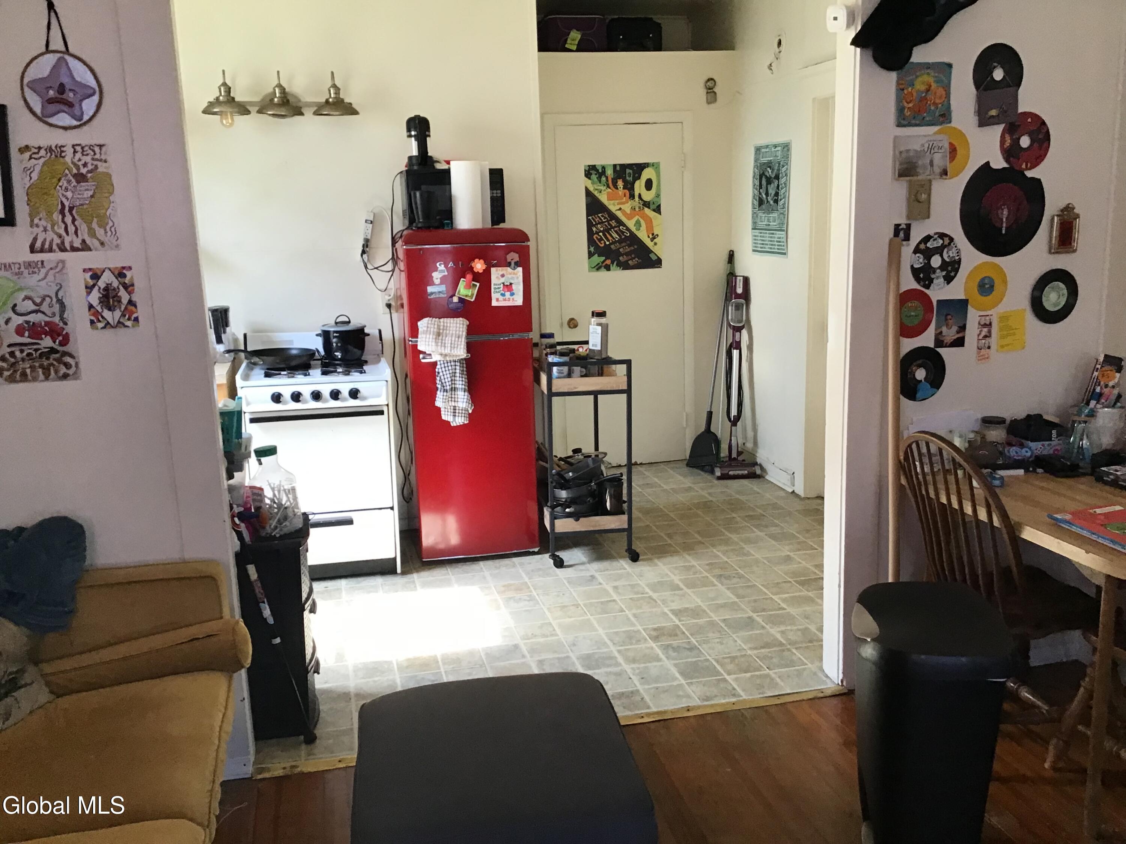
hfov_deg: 58.4
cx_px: 563
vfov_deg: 45.4
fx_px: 1008
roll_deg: +1.5
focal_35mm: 31
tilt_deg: -13.2
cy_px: 422
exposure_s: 1/30
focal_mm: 3.3
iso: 40
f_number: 2.4
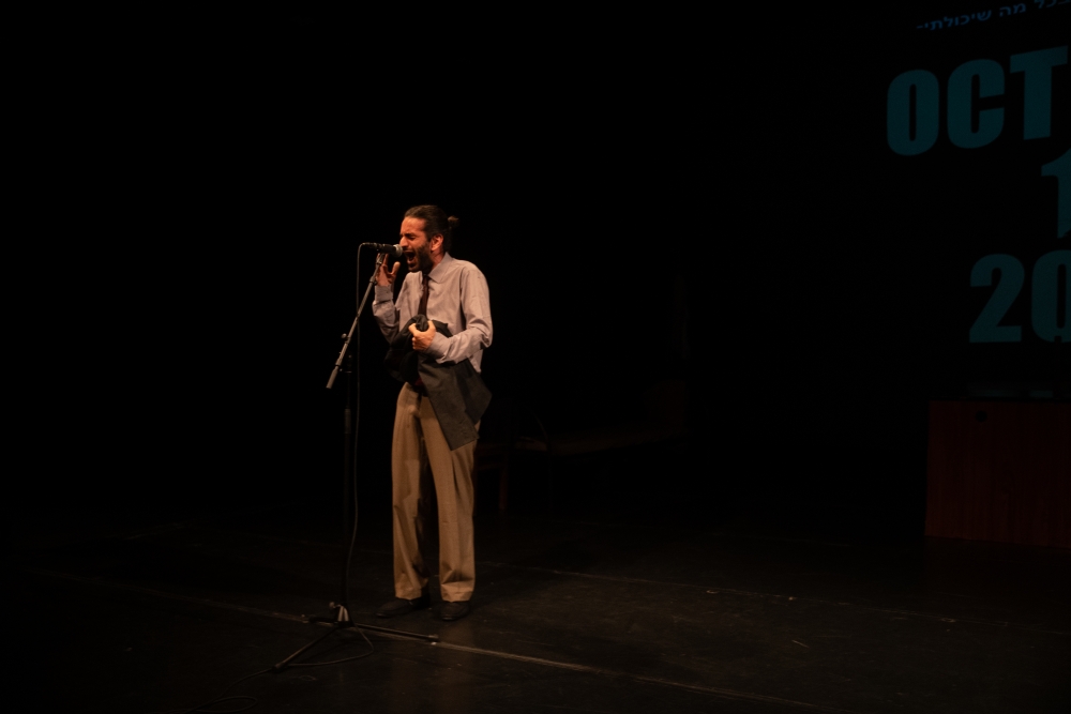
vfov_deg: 40.9
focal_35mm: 32
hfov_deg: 58.4
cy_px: 357
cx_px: 536
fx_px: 958
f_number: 2.8
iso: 3200
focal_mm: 32.2
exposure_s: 1/200
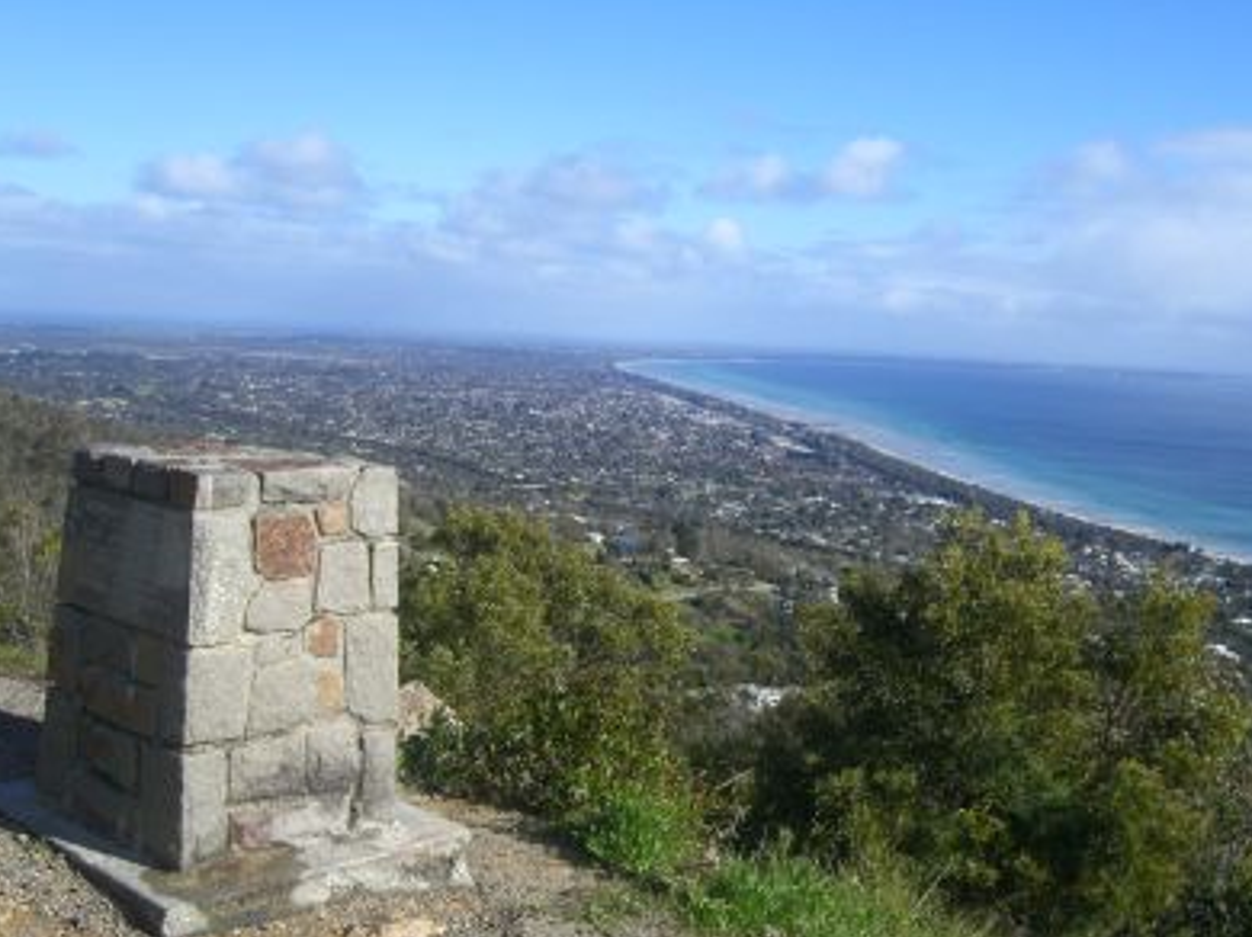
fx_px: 1410
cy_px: 468
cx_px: 626
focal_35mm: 39
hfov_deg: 47.9
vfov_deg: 36.8
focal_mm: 7.9
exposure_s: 1/200
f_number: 8
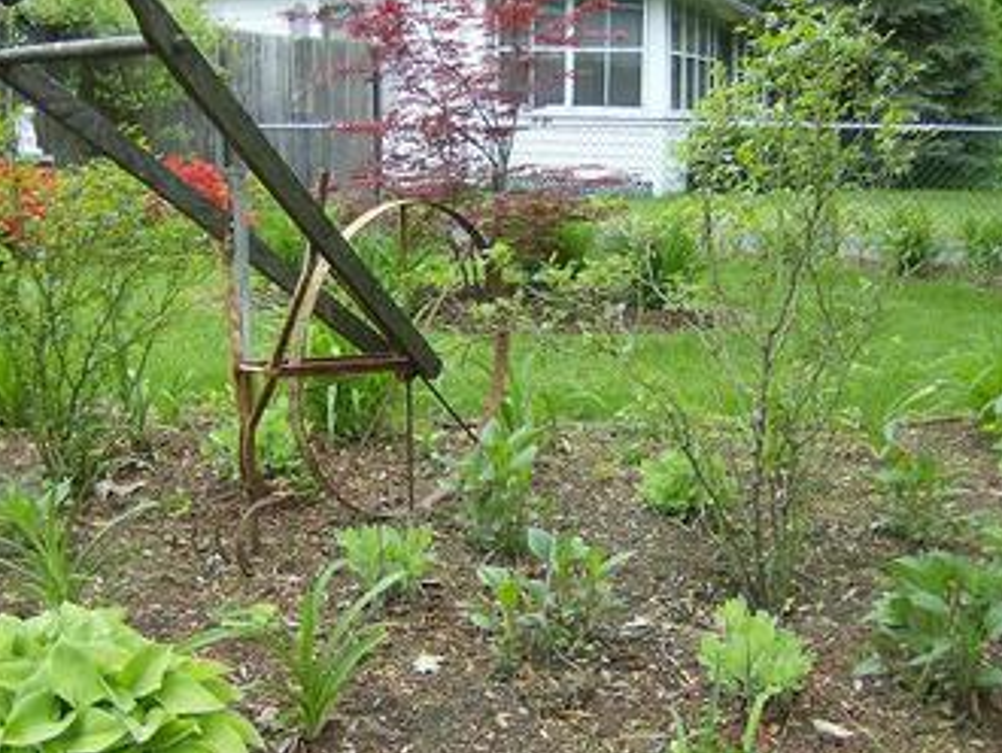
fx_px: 1390
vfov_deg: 30.3
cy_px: 398
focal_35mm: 48
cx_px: 422
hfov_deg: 39.5
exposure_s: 1/93.8
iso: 100
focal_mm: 6
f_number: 2.8
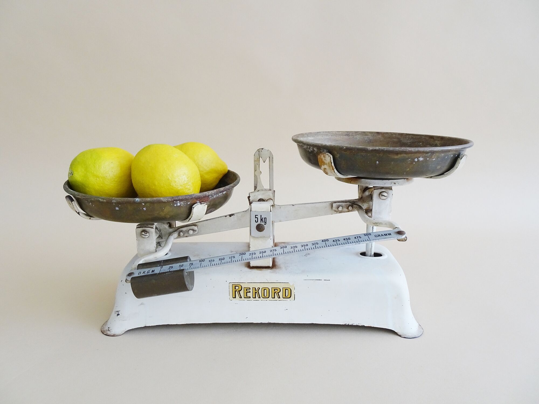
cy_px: 202
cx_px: 270
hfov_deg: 71.6
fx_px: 374
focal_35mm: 24
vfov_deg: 56.8
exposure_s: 1/30
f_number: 3.5
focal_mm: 4.1
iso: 125
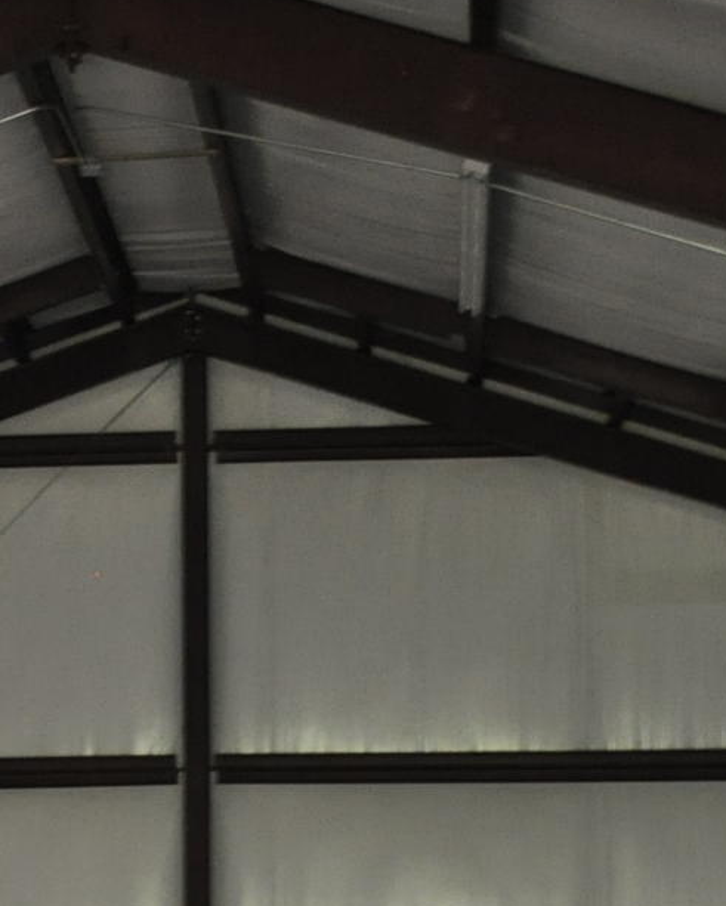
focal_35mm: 118
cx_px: -59
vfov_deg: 16.0
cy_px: 866
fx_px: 3167
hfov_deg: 12.9
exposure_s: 1/15
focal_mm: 24
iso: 1600
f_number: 4
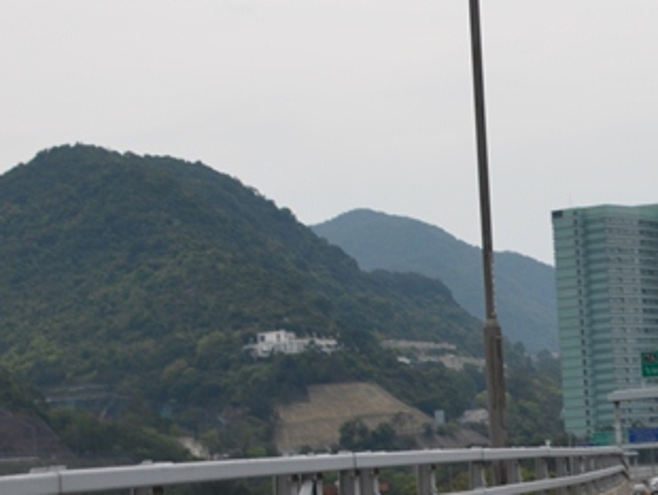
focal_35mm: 133
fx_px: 2530
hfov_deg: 14.2
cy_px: 132
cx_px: 879
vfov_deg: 11.1
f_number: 8
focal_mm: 28
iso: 100
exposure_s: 1/250
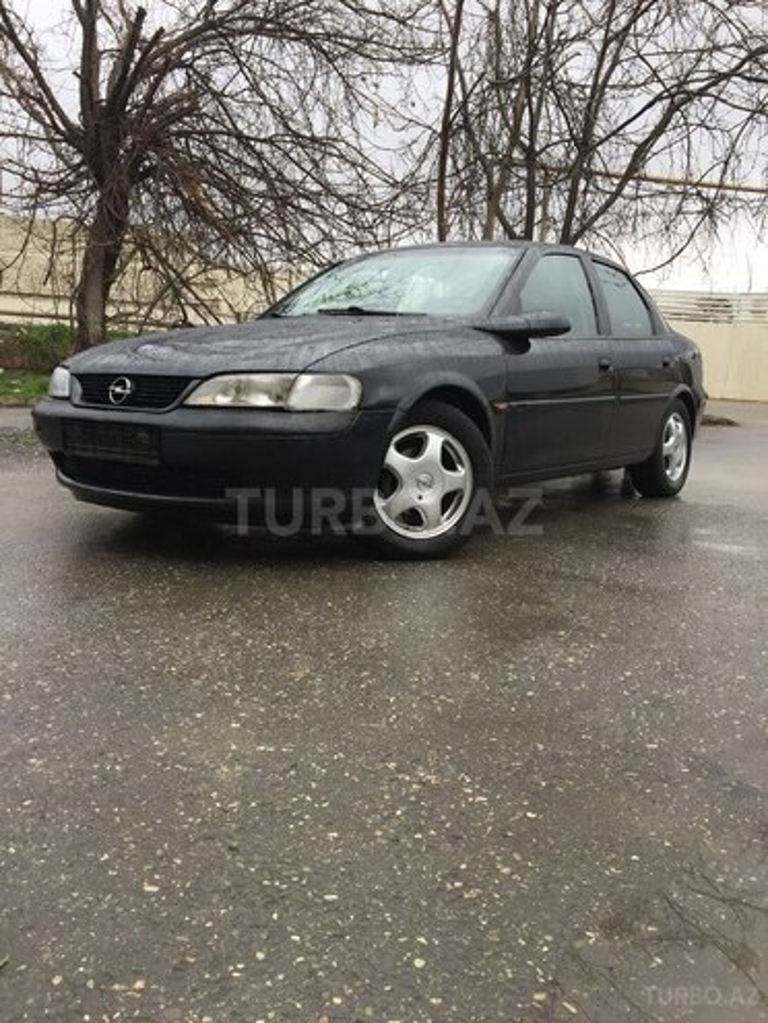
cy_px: 512
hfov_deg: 48.2
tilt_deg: -5.3
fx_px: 858
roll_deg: +0.5
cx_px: 384
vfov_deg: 61.7
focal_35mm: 29
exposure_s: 1/235
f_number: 2.2
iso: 32
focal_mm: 4.15
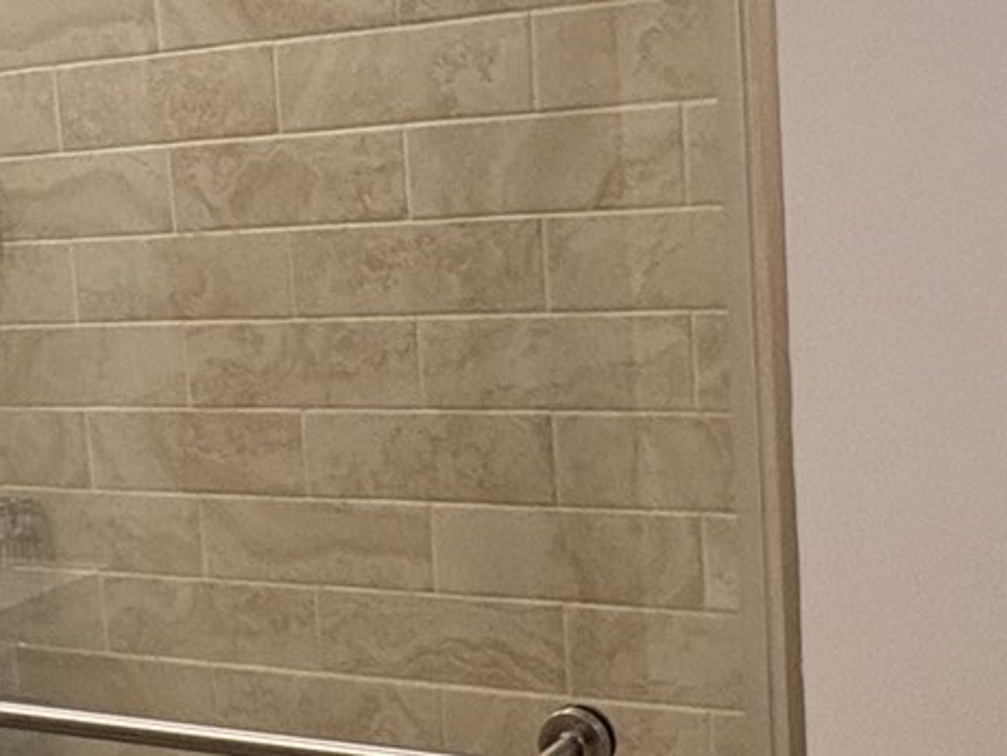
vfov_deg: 23.7
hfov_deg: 30.9
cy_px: 375
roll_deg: +4.8
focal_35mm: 62
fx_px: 1805
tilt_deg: -6.4
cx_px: 318
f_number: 2.2
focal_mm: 2.22
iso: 400
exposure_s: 1/120
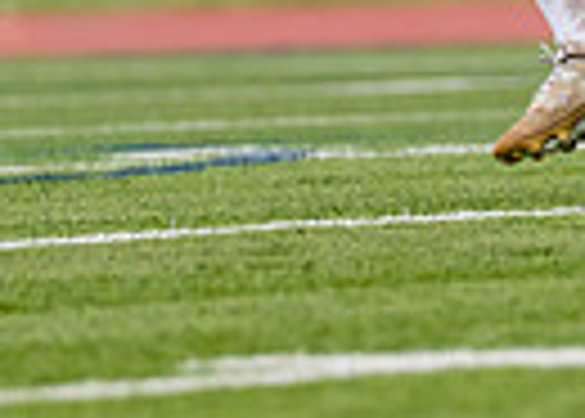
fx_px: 23904
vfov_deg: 1.0
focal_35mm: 1438
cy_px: -445
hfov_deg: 1.4
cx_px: 627
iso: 500
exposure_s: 1/2000
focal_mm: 200
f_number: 2.8
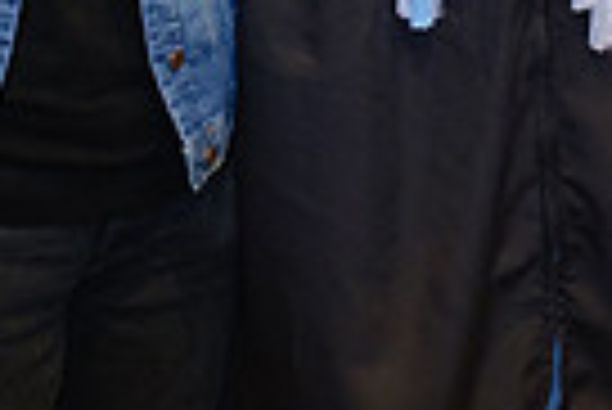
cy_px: -381
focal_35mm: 153
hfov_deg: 13.2
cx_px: 621
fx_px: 2604
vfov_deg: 8.6
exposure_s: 1/60
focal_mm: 24.2
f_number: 2.8
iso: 1600
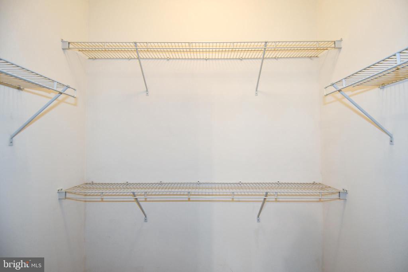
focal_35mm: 18
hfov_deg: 90.0
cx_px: 204
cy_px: 136
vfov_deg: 67.4
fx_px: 204
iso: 500
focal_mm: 12
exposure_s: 1/60
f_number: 4
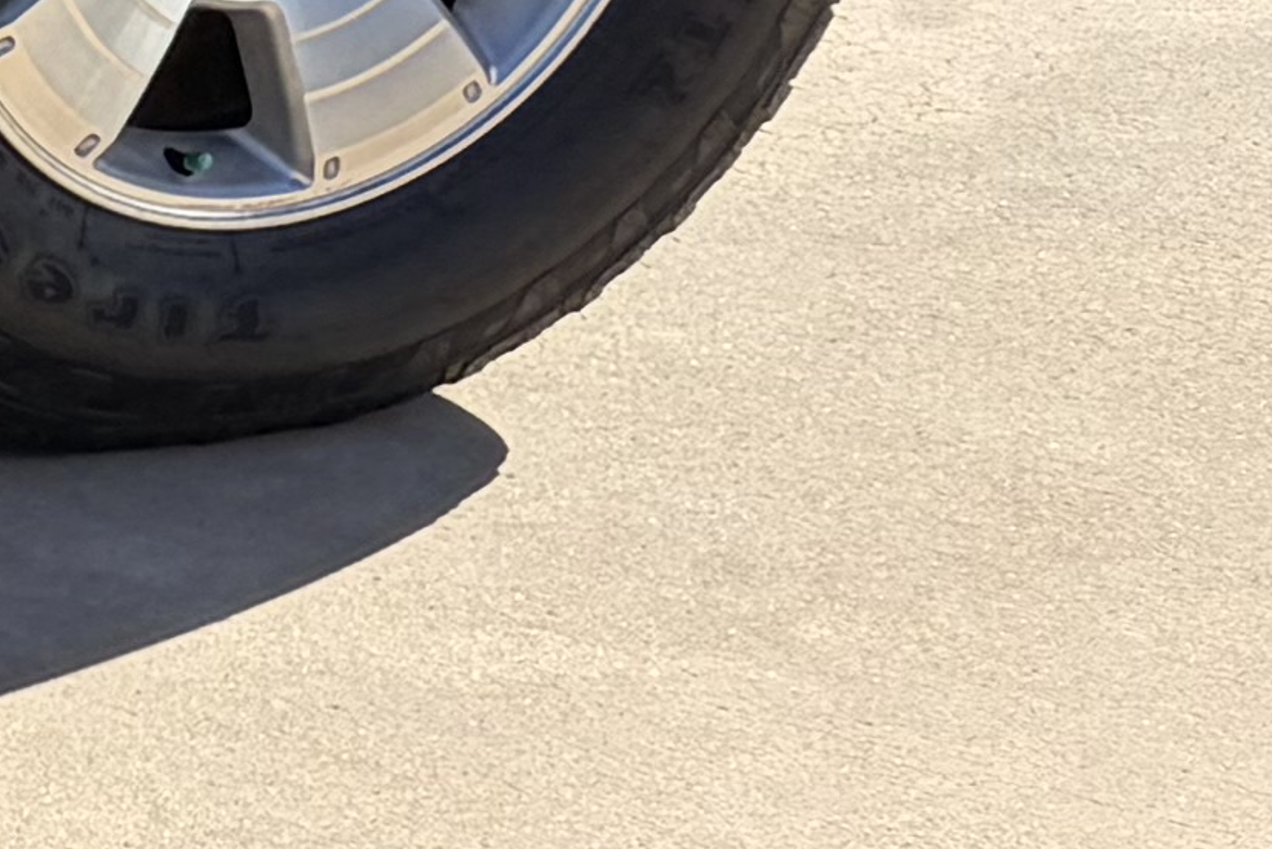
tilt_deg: -19.1
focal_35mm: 187
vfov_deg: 7.3
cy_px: 339
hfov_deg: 8.5
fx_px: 6608
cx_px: -2980
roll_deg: +4.1
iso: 50
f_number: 1.6
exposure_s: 1/1550
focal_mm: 5.96
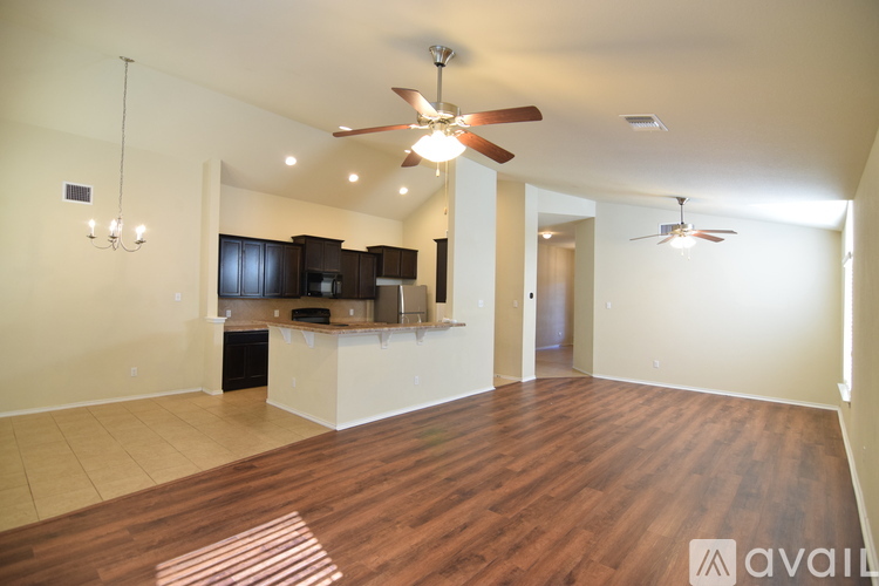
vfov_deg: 72.1
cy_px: 293
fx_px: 403
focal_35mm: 16
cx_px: 440
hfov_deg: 95.0
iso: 800
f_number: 4
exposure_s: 1/80
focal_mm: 11
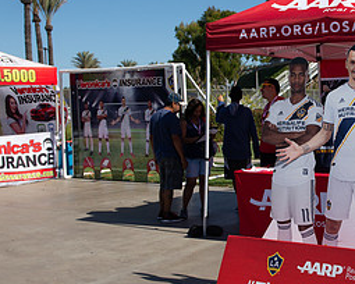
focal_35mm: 62
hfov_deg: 29.2
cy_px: 141
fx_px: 651
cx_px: 323
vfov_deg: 24.6
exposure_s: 1/4000
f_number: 4
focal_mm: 29
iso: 200
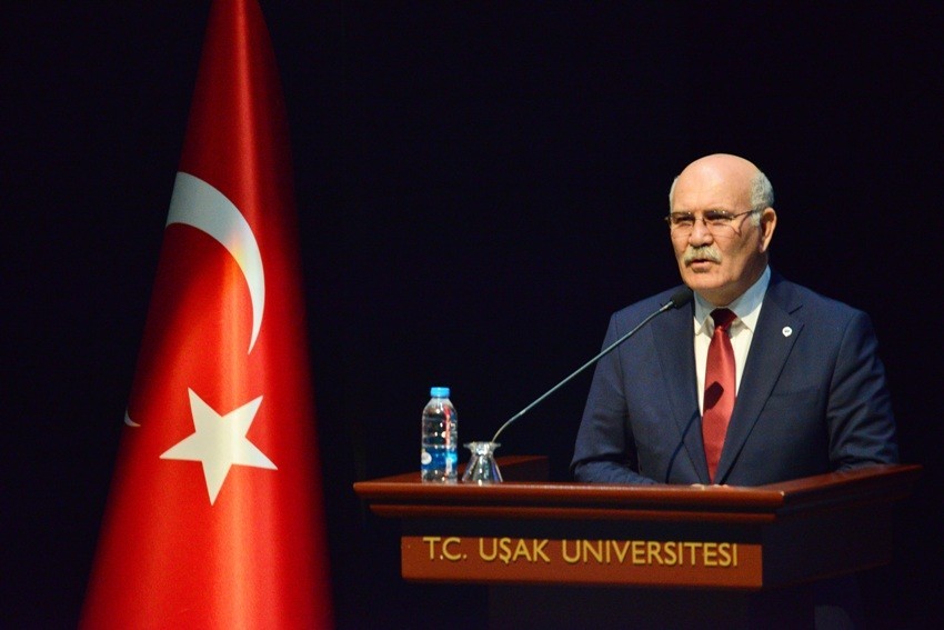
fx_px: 7867
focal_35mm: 300
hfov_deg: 6.9
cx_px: 472
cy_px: 315
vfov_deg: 4.6
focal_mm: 300
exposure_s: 1/160
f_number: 5.3
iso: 6400
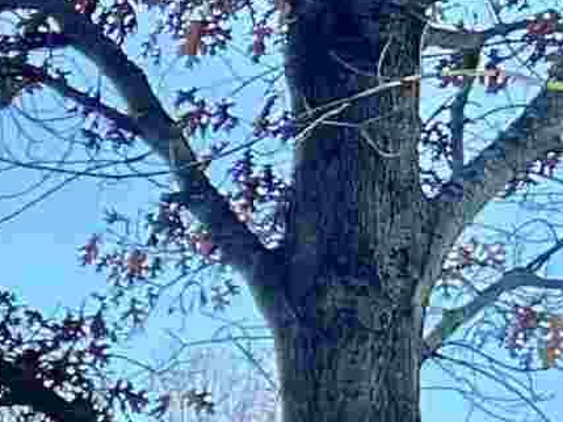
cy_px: 1083
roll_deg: -1.4
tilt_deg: +1.9
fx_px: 3026
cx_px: -1175
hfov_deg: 8.7
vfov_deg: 7.4
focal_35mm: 186
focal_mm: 5.7
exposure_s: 1/458
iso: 50
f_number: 1.5
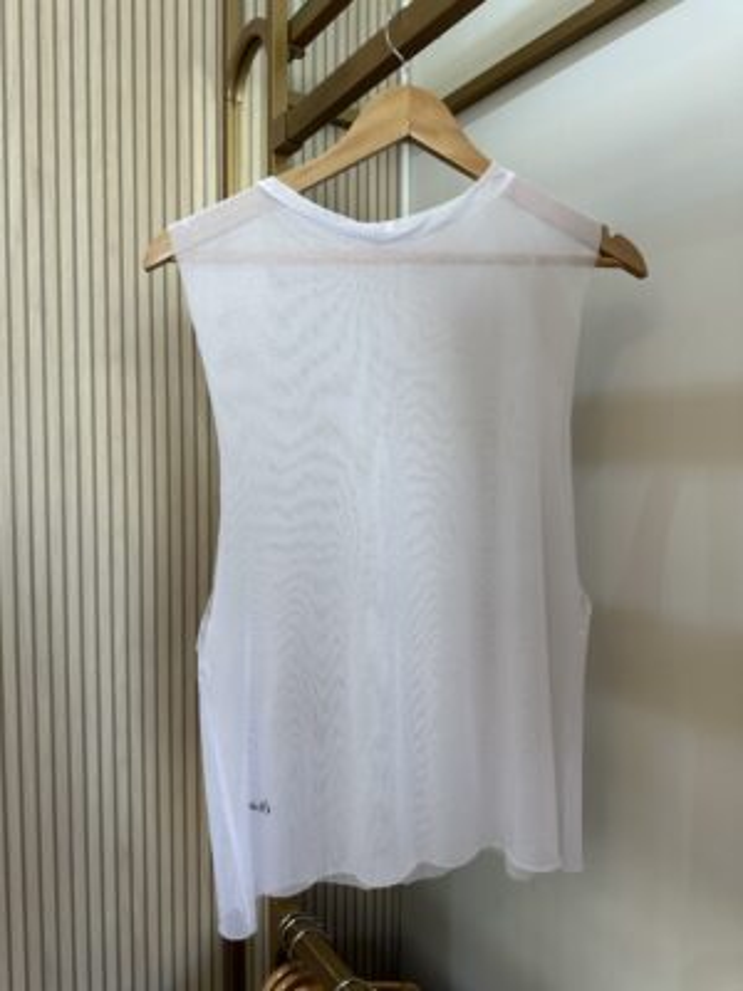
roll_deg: -1.8
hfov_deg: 56.8
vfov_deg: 71.6
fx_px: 687
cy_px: 496
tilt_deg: -2.9
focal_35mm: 24
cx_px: 372
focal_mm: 6.86
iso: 50
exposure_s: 1/120
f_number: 1.78
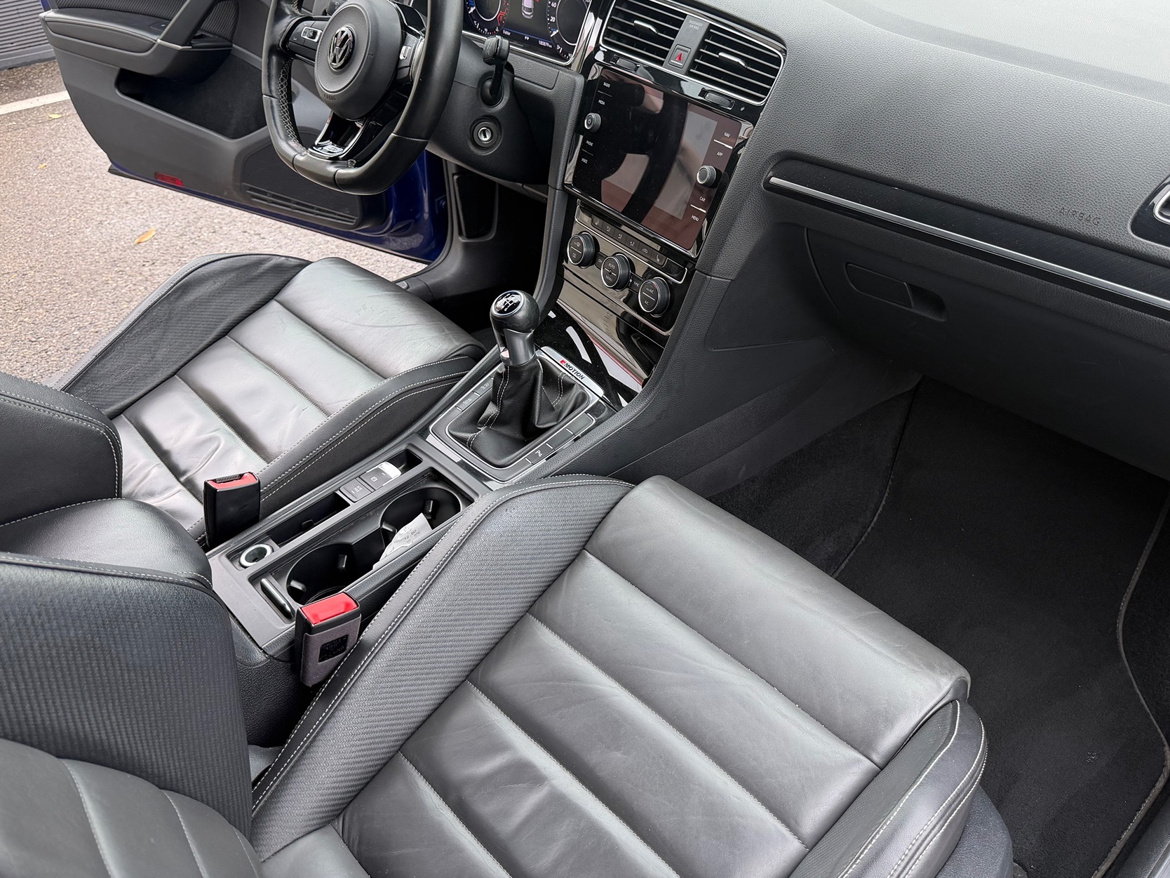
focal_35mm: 29
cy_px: 350
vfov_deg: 47.9
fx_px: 980
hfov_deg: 61.5
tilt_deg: -32.2
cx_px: 651
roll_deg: +3.3
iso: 80
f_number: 1.78
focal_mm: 6.76
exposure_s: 1/121
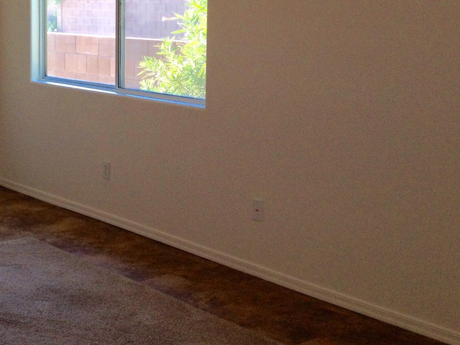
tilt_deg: -4.9
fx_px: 943
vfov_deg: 20.4
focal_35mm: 71
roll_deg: -0.5
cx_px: 56
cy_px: 60
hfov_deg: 26.6
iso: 64
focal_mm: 4.28
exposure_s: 1/100
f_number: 2.4
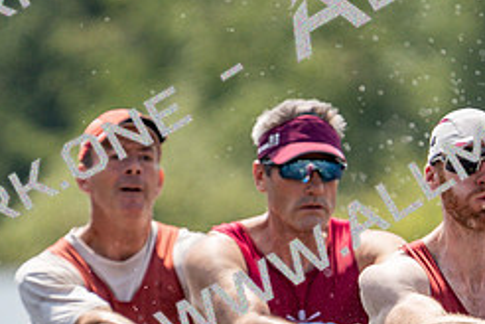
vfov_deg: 1.2
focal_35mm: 1170
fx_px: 15761
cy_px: 351
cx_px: 398
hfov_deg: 1.8
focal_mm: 496
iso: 250
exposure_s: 1/1600
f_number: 6.3
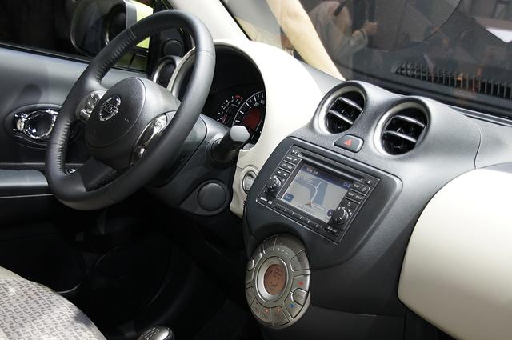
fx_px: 597
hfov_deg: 46.5
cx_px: 256
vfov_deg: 31.8
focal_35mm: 42
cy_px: 170
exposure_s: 1/160
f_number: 4.5
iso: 400
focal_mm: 28
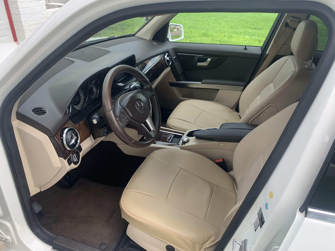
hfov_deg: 67.3
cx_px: 168
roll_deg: -3.5
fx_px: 252
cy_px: 126
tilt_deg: -31.5
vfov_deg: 53.1
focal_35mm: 26
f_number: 1.8
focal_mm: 4.25
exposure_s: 1/122
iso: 32
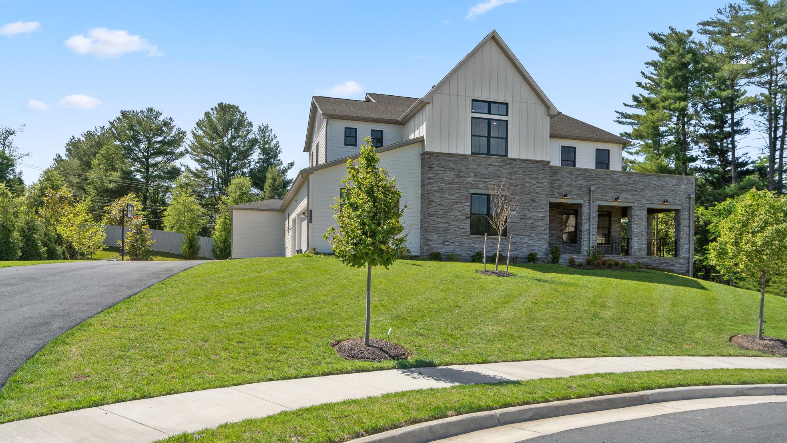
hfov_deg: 76.3
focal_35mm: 24
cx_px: 385
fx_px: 501
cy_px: 255
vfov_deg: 47.5
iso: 800
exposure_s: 1/2500
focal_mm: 22
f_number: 8
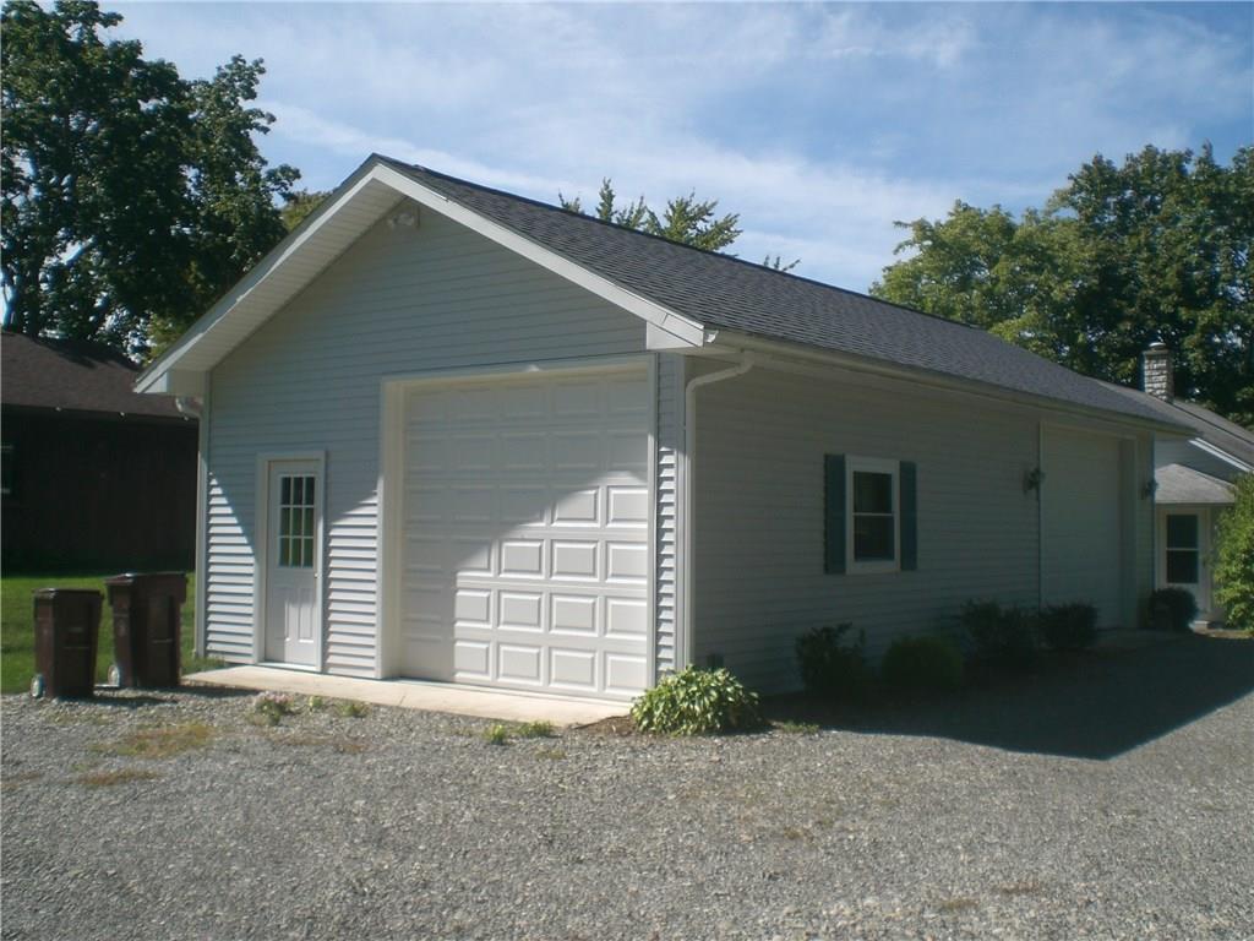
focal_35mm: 38
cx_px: 627
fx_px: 1377
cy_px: 470
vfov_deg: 37.7
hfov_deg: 49.0
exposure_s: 1/500
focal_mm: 6.3
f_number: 4.4
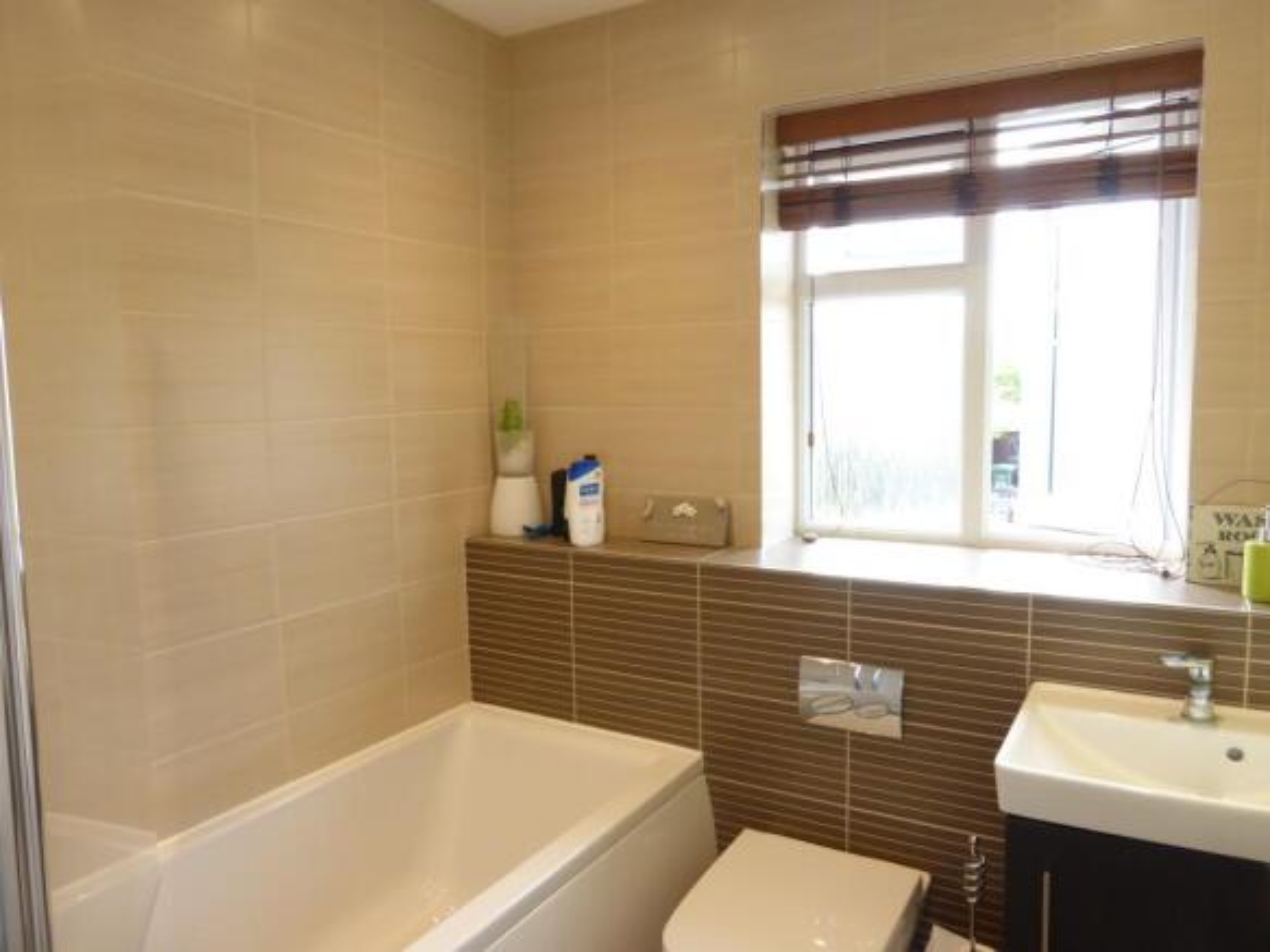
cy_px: 476
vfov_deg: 56.8
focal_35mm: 24
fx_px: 880
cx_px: 635
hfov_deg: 71.6
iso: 200
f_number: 3.3
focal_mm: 4.3
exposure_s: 1/60
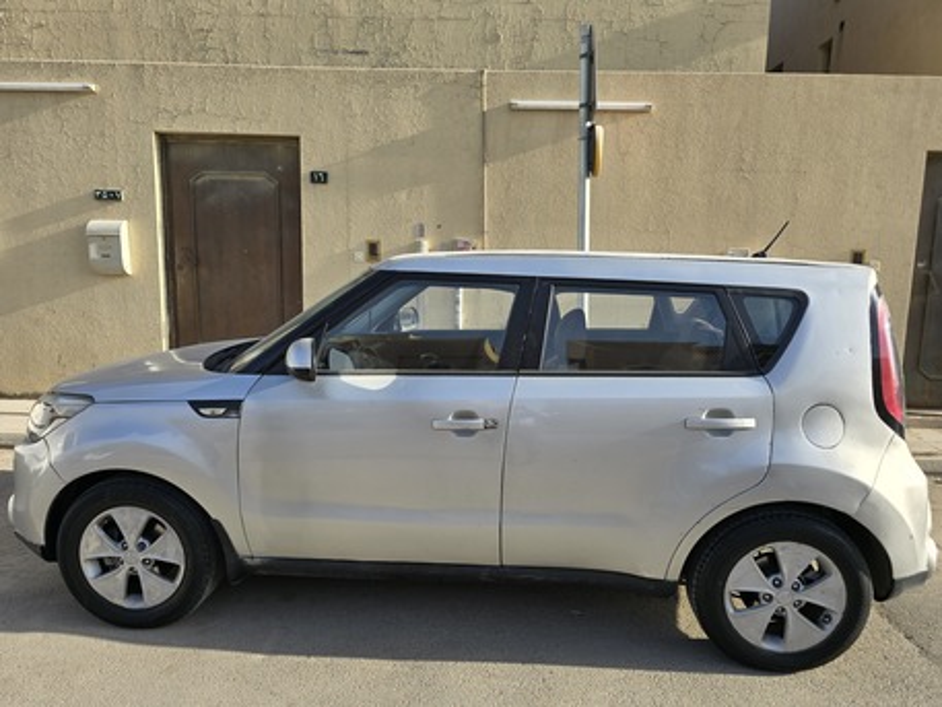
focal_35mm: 23
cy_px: 354
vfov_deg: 58.9
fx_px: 626
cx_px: 471
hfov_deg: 73.9
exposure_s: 1/382
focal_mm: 6.3
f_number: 1.7
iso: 12
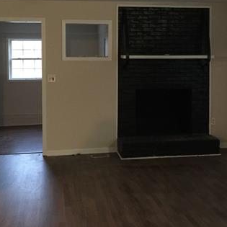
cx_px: 112
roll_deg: -0.2
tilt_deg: -3.4
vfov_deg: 32.5
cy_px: 72
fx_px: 386
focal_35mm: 52
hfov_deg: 32.8
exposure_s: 1/4
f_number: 2.2
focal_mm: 4.15
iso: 125
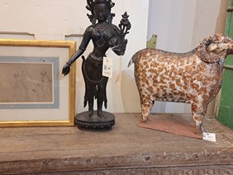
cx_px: 111
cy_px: 83
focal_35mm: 34
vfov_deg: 41.8
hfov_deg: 53.9
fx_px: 229
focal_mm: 5.23
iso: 250
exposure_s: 1/50
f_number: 1.8
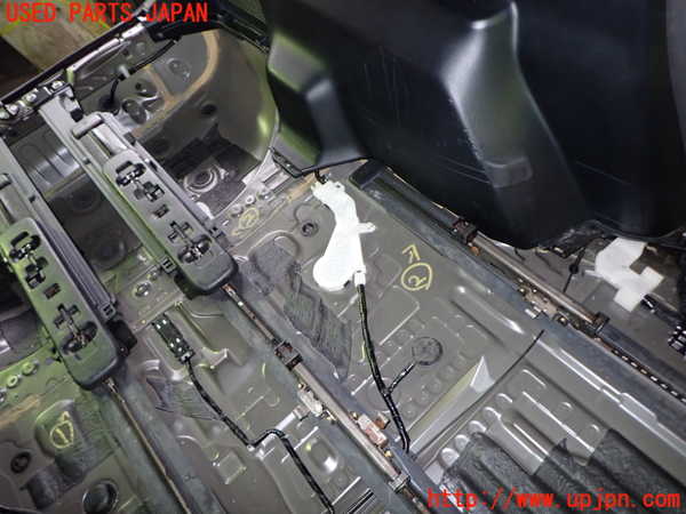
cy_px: 257
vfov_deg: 54.9
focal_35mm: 25
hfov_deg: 69.4
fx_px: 495
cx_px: 343
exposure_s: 1/30
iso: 250
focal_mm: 4.5
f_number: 2
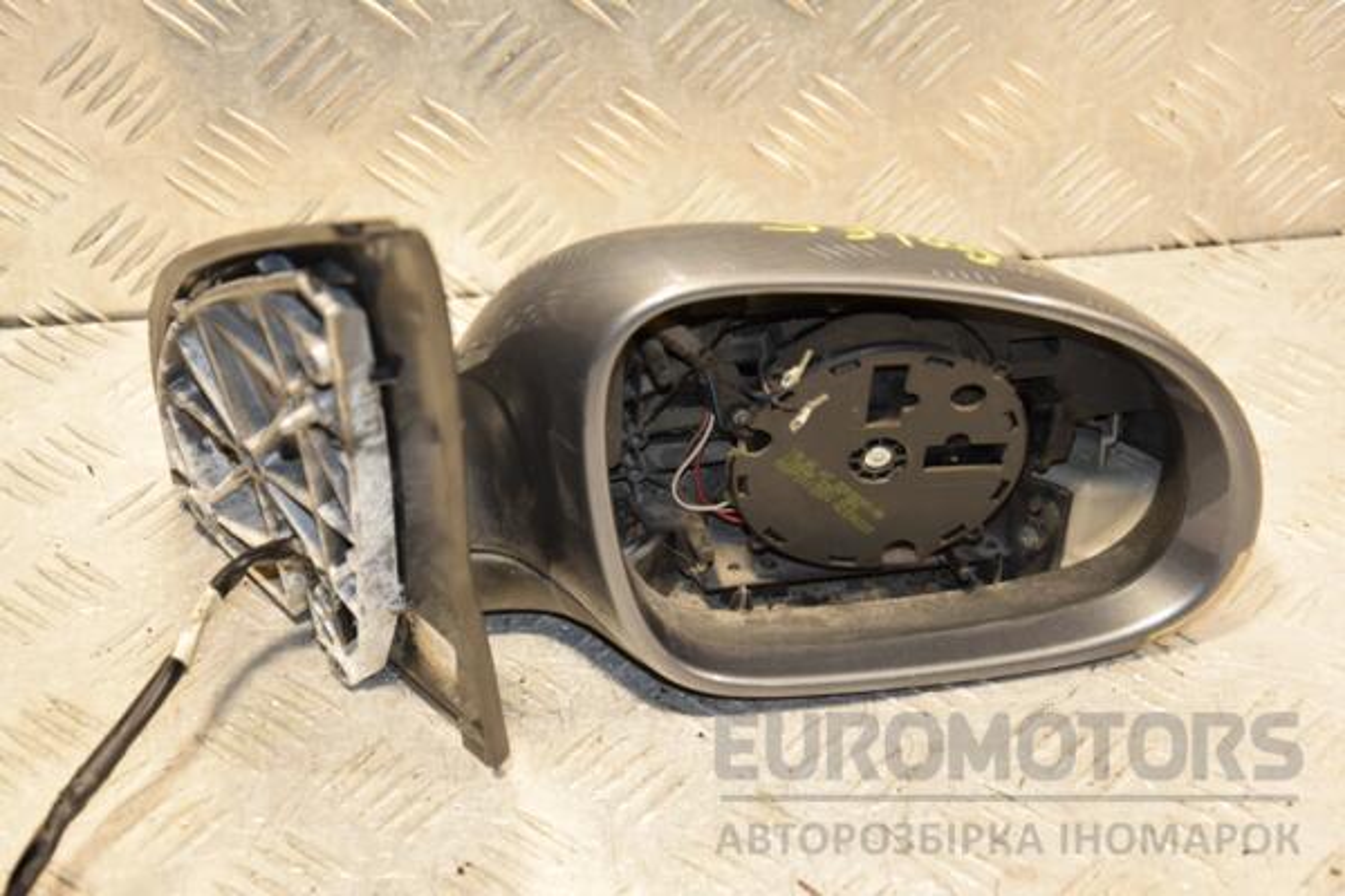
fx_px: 3474
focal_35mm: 93
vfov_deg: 14.7
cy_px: 448
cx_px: 672
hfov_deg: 21.9
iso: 800
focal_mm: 62
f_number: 5.3
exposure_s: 1/100
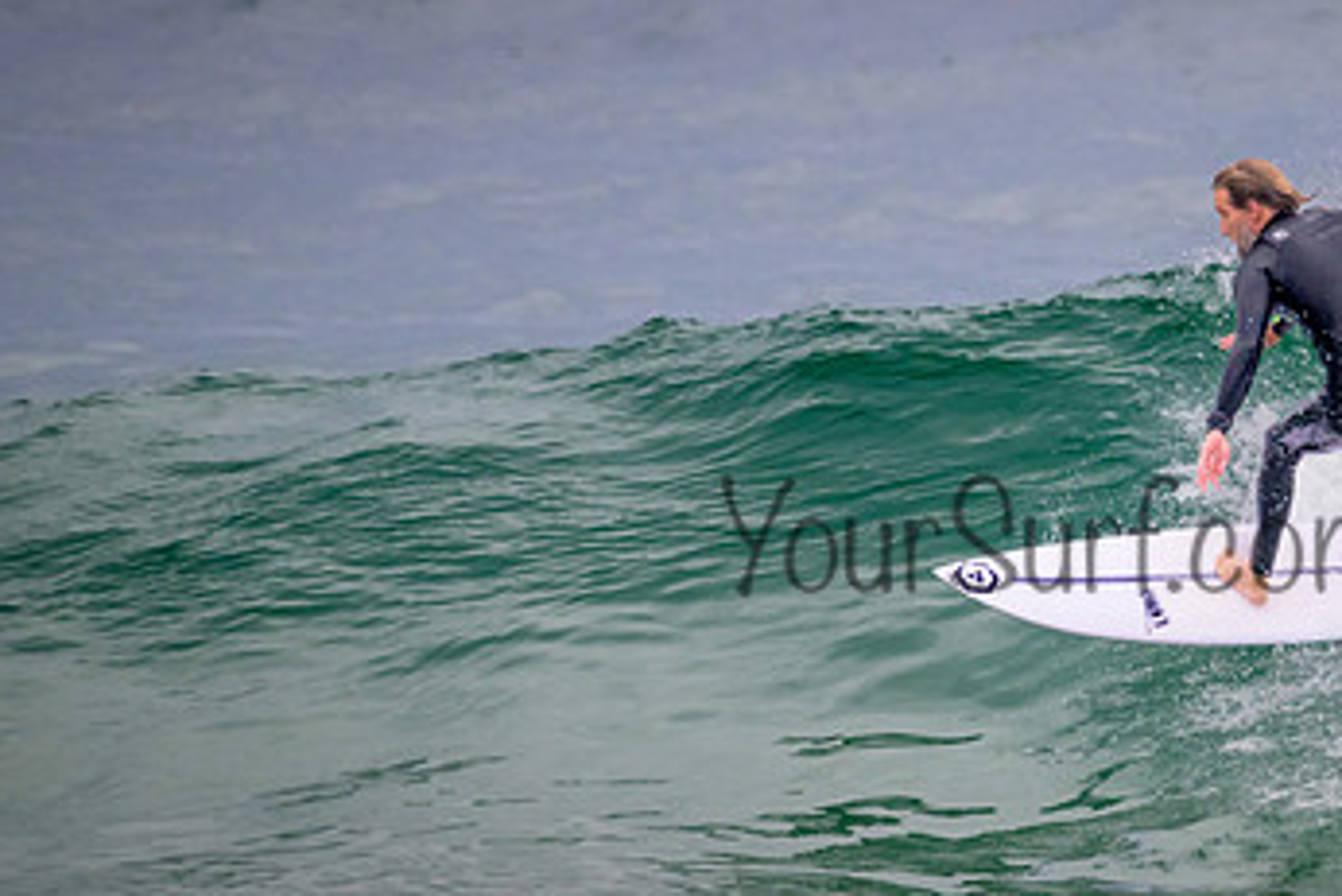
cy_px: 445
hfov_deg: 1.4
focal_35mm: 1443
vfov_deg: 1.0
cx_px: 1206
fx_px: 53812
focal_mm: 800
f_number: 11
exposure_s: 1/1250
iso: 2200
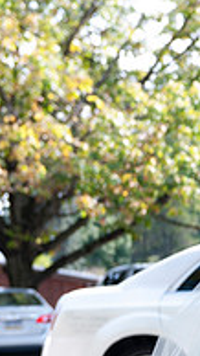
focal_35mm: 182
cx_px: 505
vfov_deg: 11.7
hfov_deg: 6.3
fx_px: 1717
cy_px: 349
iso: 100
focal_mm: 58
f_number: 5.6
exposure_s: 1/125
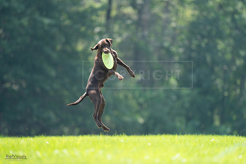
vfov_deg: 2.3
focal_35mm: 600
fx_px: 4101
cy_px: 82
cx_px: 123
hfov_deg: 3.4
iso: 4000
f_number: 6.3
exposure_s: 1/4000
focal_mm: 600
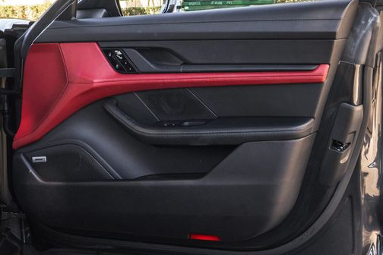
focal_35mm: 70
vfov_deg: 19.3
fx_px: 745
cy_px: 66
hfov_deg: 28.8
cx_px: 169
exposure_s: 1/30
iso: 640
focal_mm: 24
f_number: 8
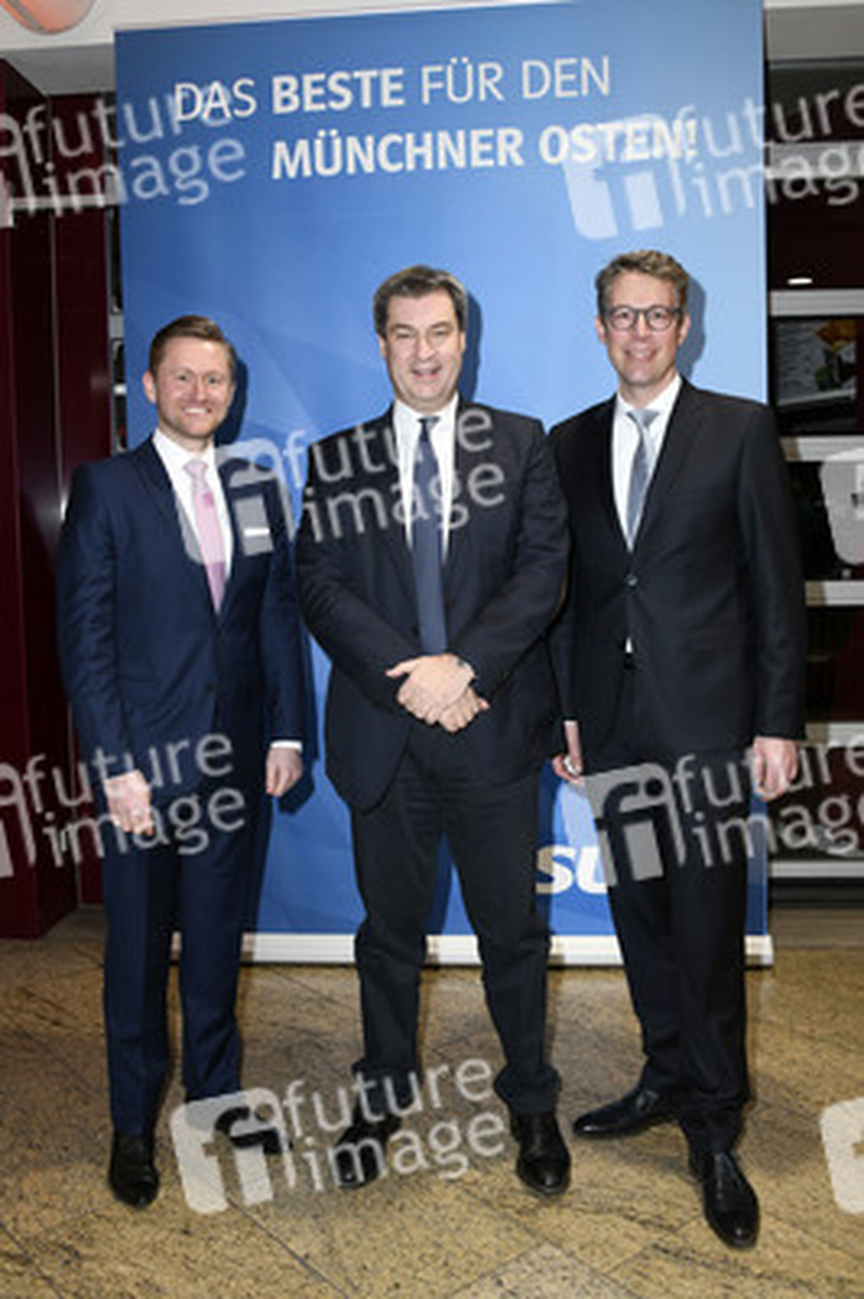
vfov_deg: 58.8
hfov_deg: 41.0
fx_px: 1154
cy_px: 650
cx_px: 432
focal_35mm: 32
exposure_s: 1/100
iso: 1000
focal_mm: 32
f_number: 6.3
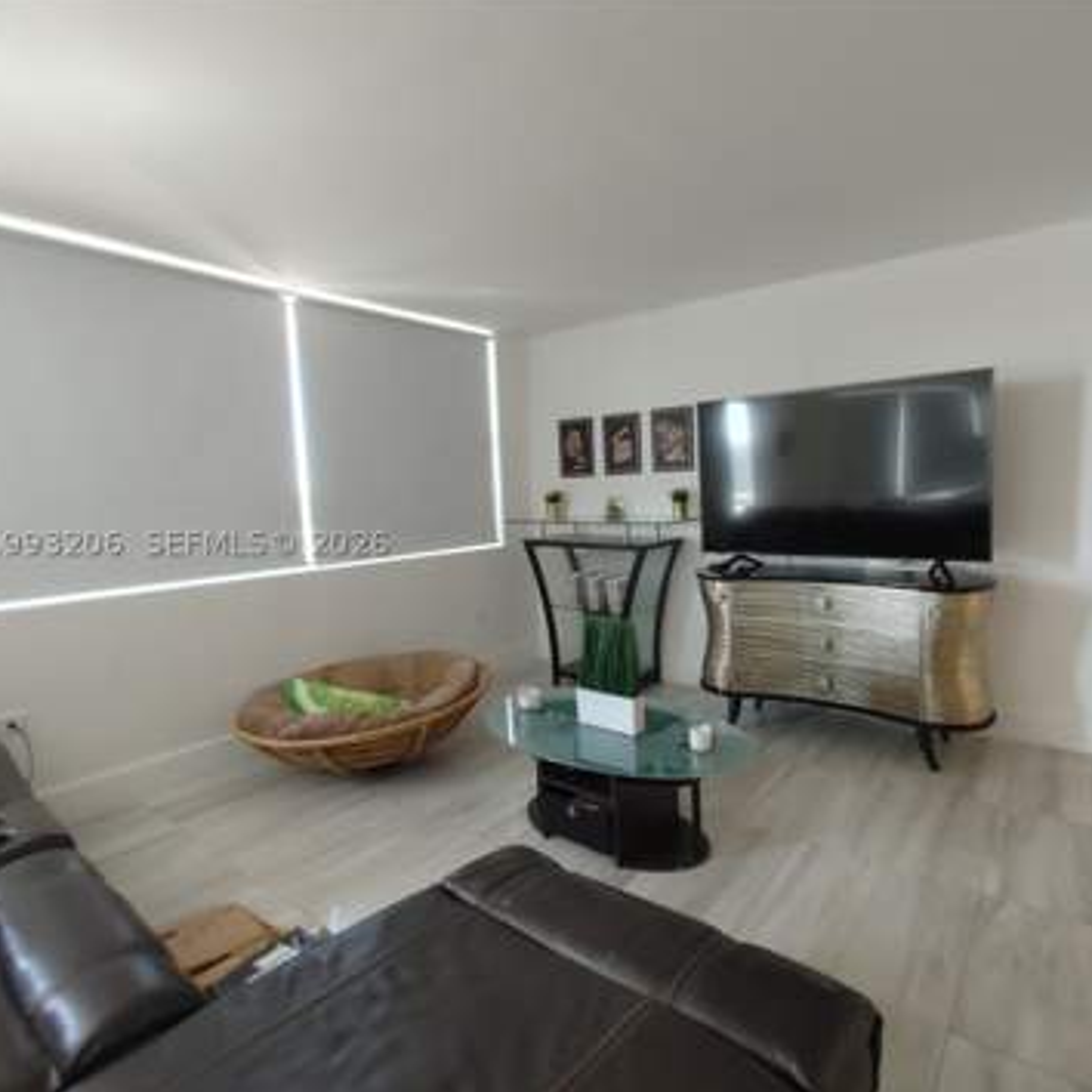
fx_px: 642
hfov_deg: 79.5
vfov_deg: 80.7
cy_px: 543
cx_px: 672
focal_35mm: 18
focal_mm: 1.78
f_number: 1.9
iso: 100
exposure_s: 1/30
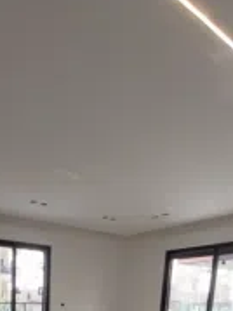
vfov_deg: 46.4
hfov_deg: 45.0
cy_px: 339
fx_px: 261
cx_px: 37
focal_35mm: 29
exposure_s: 1/107
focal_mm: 1.3
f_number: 2.2
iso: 64
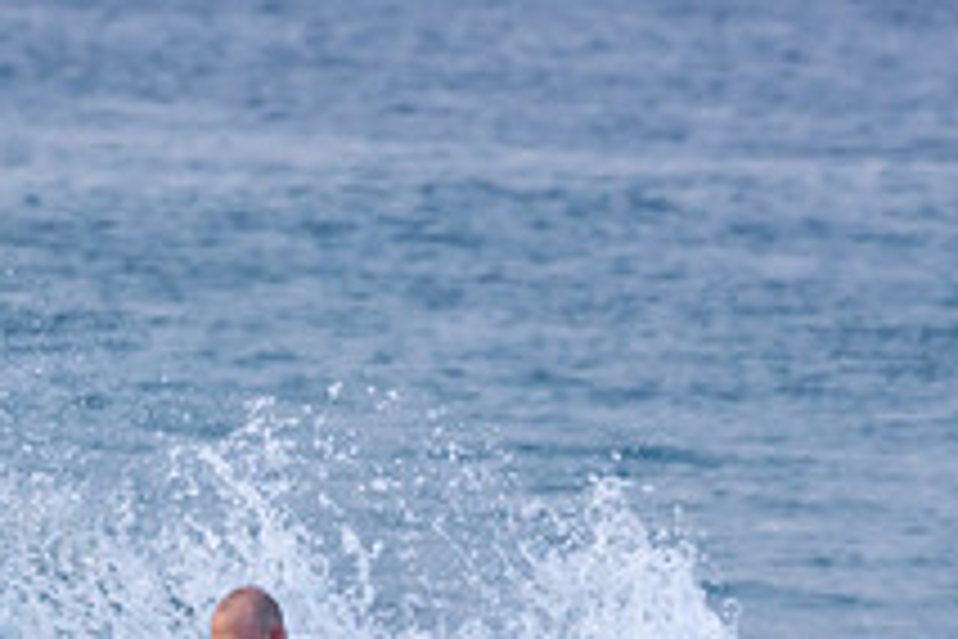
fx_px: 36933
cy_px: 826
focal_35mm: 1388
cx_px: 207
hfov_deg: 1.5
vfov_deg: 1.0
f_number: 5.6
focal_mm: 340
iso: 640
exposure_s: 1/1000
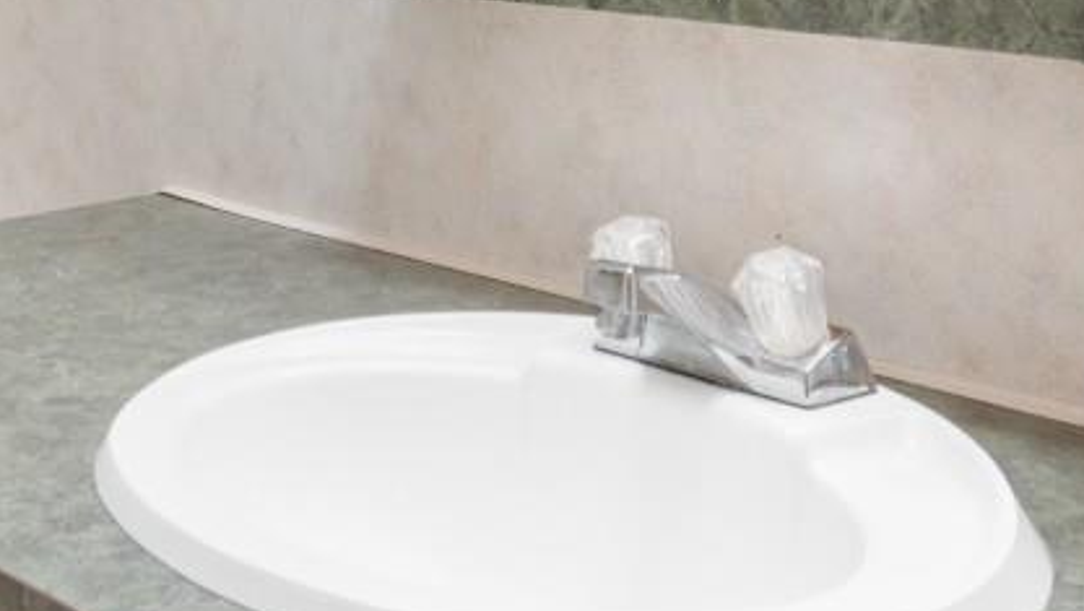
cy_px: -237
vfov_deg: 18.1
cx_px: 312
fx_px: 1754
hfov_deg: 33.8
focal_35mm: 61
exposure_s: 1/2
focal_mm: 10
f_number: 4.5
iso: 100
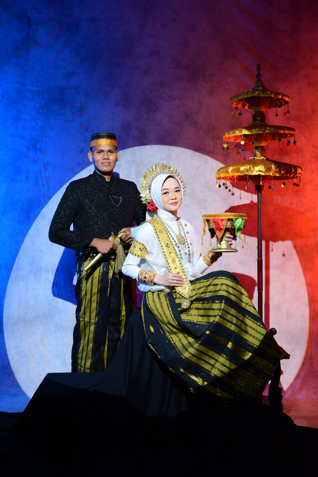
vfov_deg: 50.7
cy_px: 238
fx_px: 503
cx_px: 159
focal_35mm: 38
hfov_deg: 35.1
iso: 4000
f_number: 4
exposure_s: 1/100
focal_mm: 38
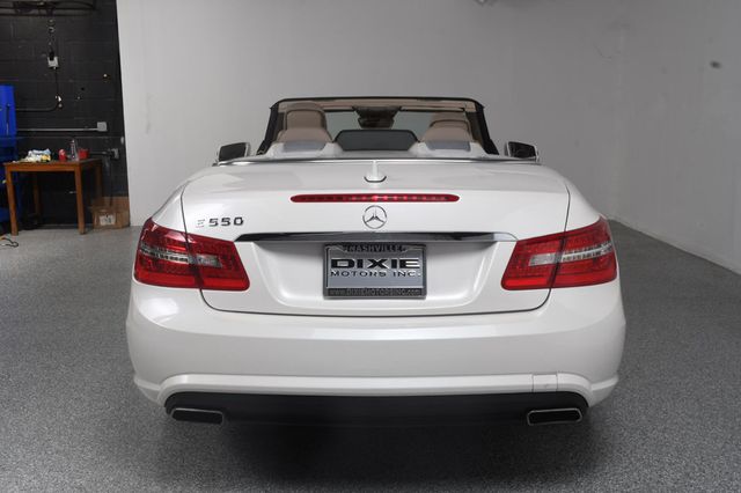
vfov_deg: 34.2
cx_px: 370
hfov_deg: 49.6
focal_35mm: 39
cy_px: 246
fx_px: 802
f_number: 13
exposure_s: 1/160
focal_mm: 26
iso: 100
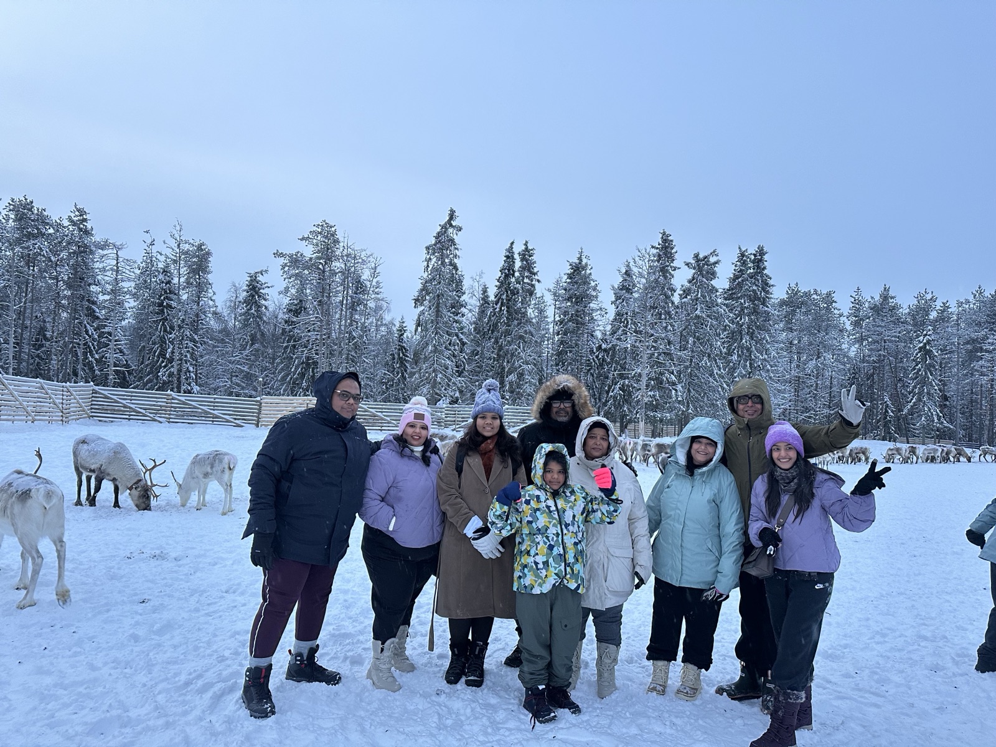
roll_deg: -2.9
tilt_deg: +2.2
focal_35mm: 24
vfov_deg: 56.8
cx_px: 498
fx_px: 691
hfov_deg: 71.6
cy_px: 374
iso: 250
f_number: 1.78
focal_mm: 6.86
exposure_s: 1/79
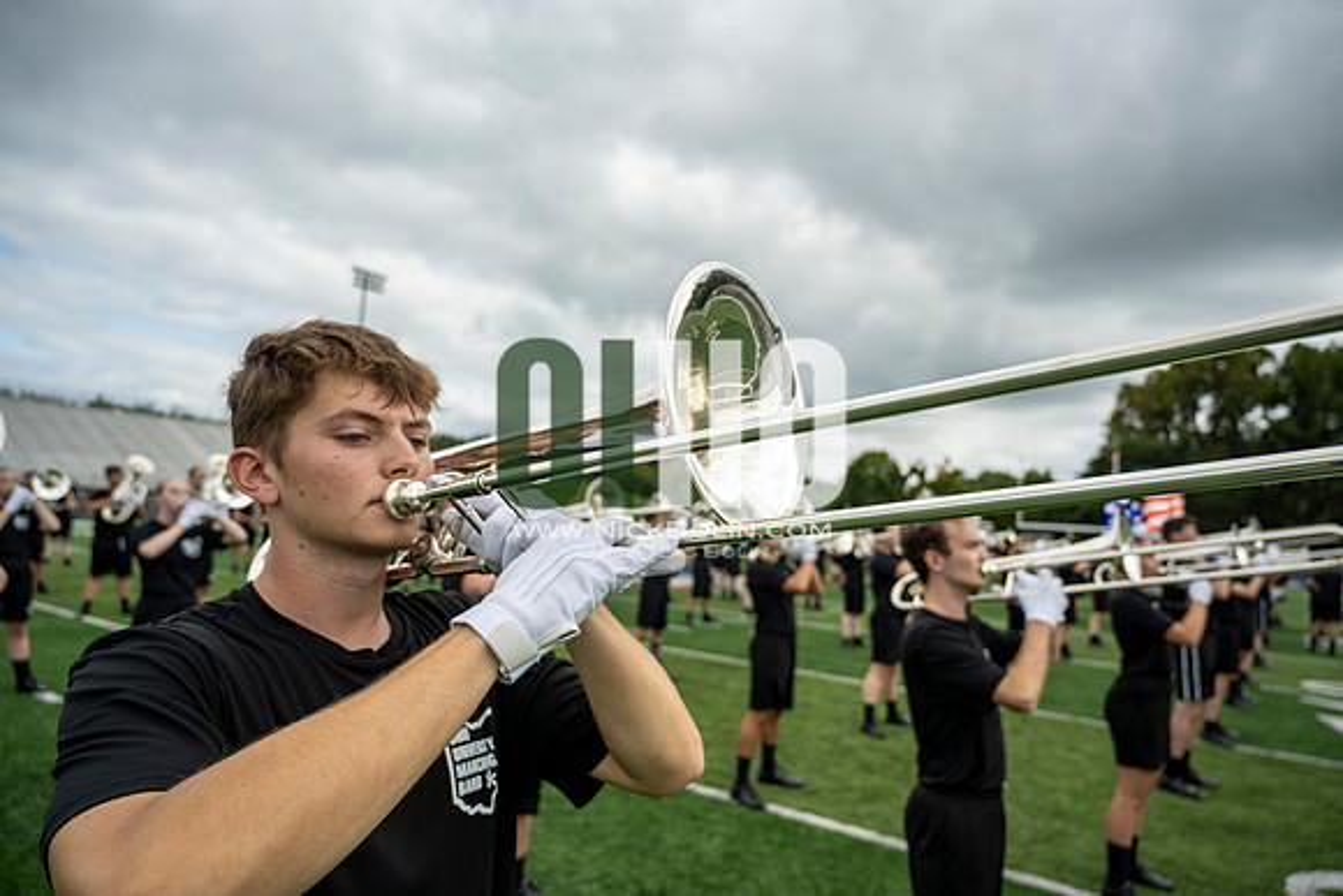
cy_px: 448
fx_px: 896
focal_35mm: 24
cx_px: 672
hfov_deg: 73.7
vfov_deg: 53.2
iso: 160
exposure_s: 1/800
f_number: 4
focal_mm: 24
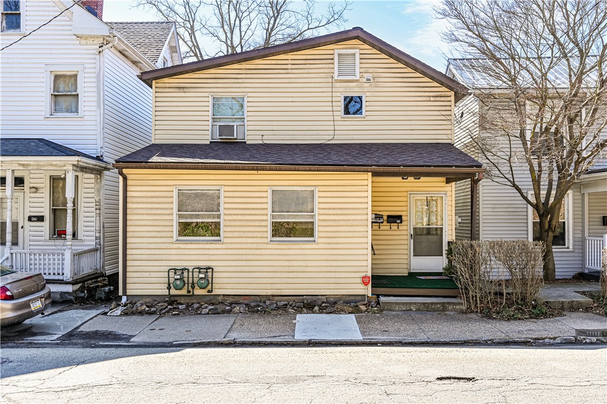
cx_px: 304
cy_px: 202
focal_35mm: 30
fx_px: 505
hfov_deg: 62.0
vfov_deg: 43.5
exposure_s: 1/80
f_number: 8
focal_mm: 30
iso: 100
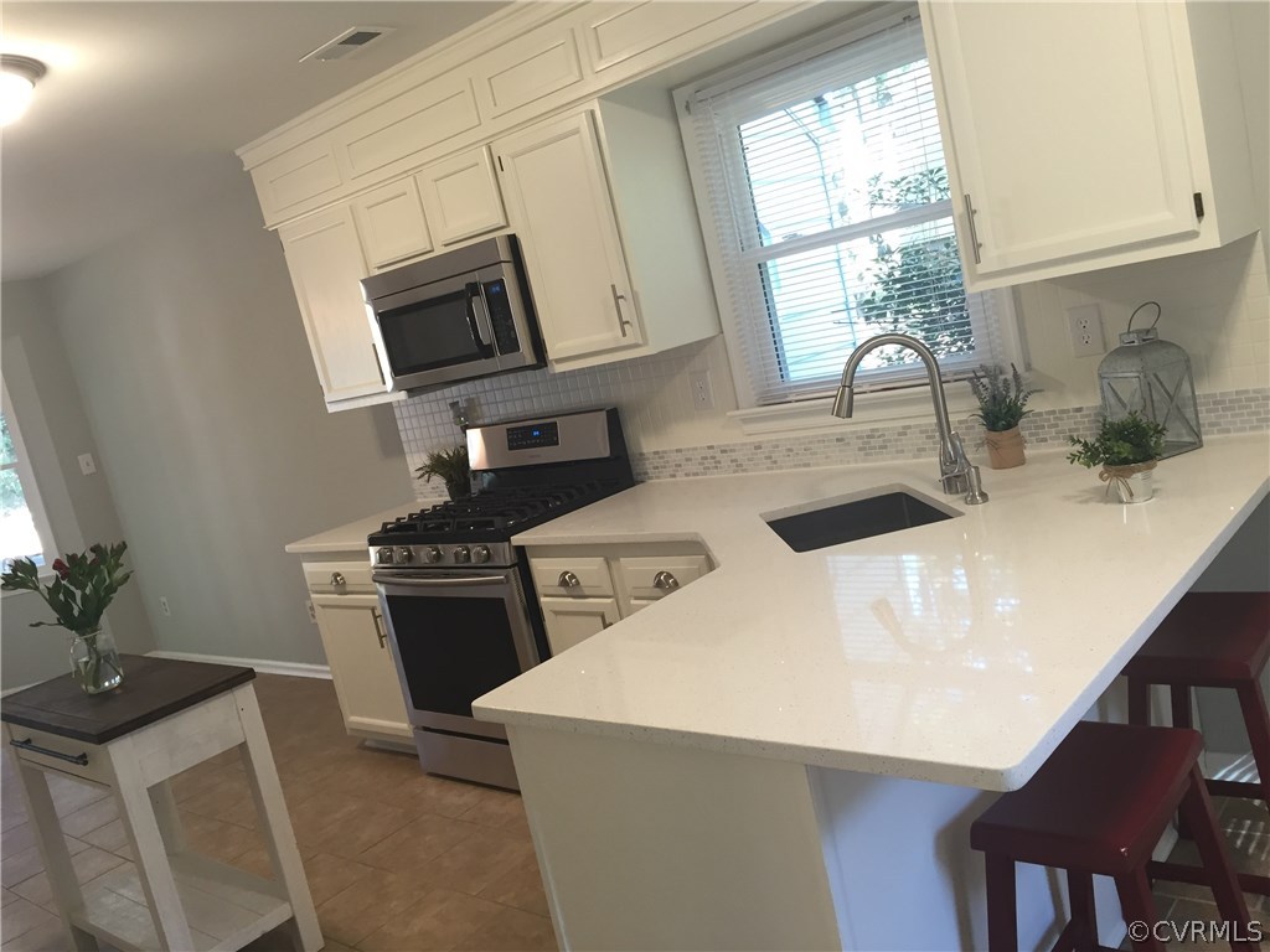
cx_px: 635
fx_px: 1064
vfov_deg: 48.2
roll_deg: +13.8
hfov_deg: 61.7
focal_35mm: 29
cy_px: 476
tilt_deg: -9.1
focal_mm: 4.15
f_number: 2.2
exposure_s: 1/30
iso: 64
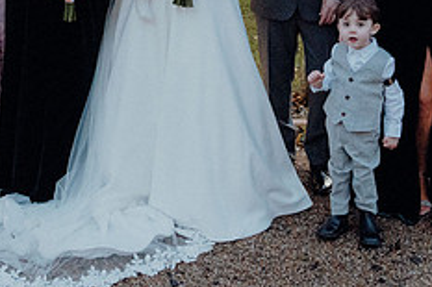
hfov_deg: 33.4
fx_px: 719
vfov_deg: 21.4
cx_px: 182
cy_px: -34
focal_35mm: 60
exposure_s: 1/160
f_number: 5
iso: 5000
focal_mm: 24
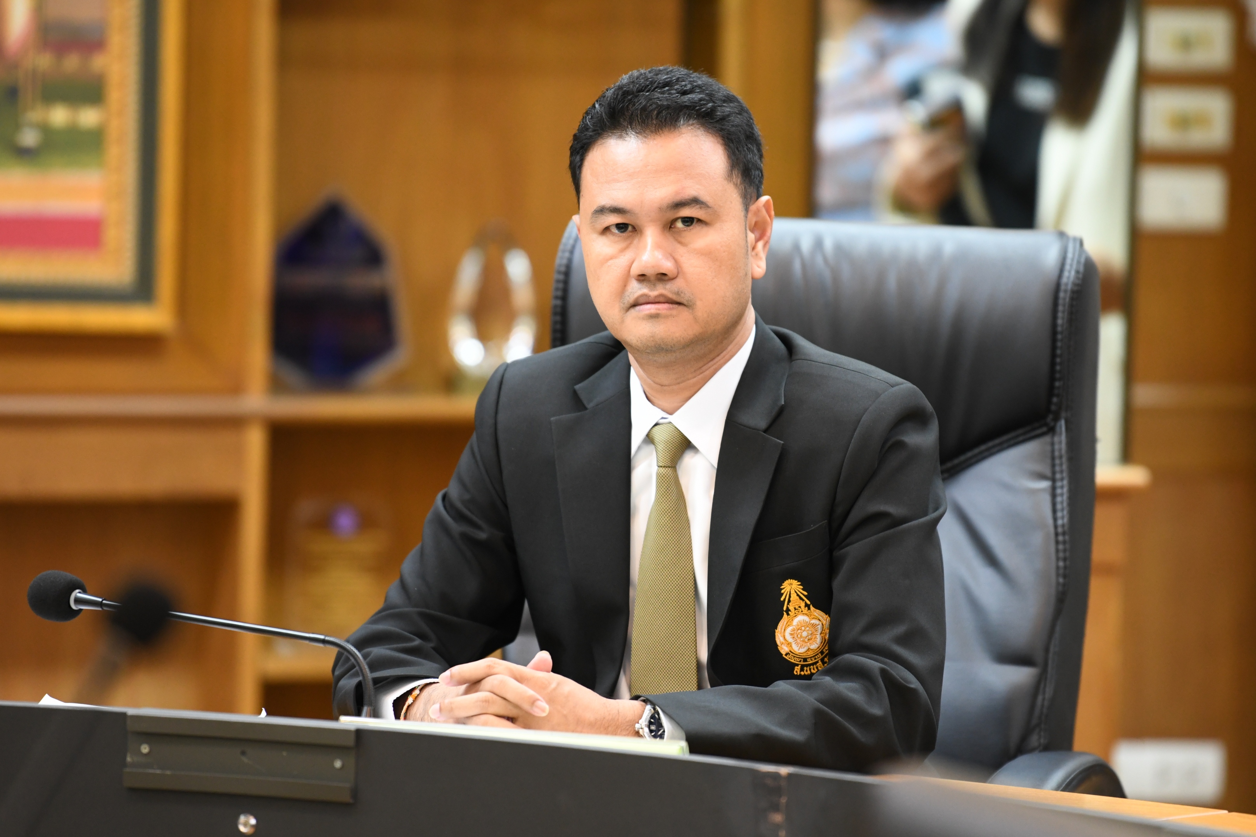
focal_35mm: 200
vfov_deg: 6.9
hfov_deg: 10.3
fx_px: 6977
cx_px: 628
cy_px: 418
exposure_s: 1/100
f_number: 2.8
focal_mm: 200
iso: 1600
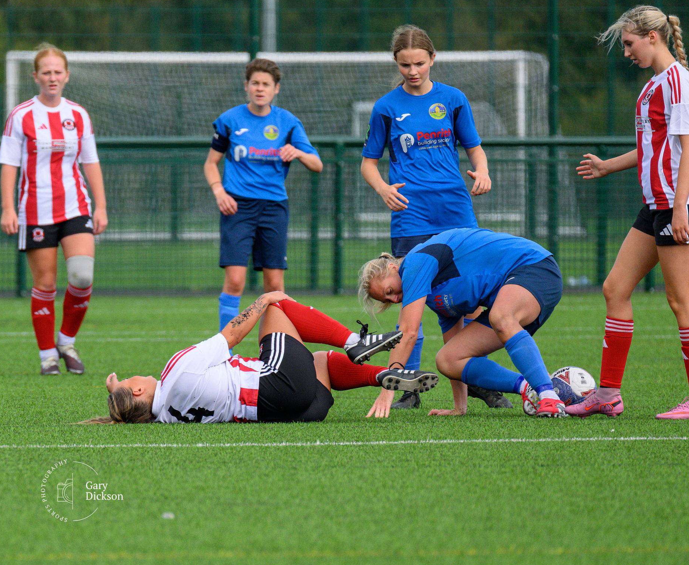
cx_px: 129
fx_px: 14437
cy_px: 391
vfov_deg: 2.2
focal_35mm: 701
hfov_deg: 2.7
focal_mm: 330
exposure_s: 1/1600
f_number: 5.3
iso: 640
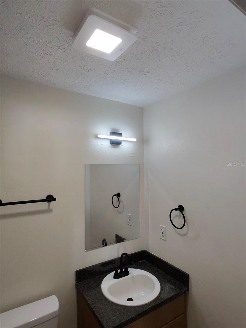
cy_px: 164
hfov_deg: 89.9
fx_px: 123
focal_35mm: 13
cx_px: 123
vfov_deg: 106.2
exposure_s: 1/120
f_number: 2.2
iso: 212
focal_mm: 2.24
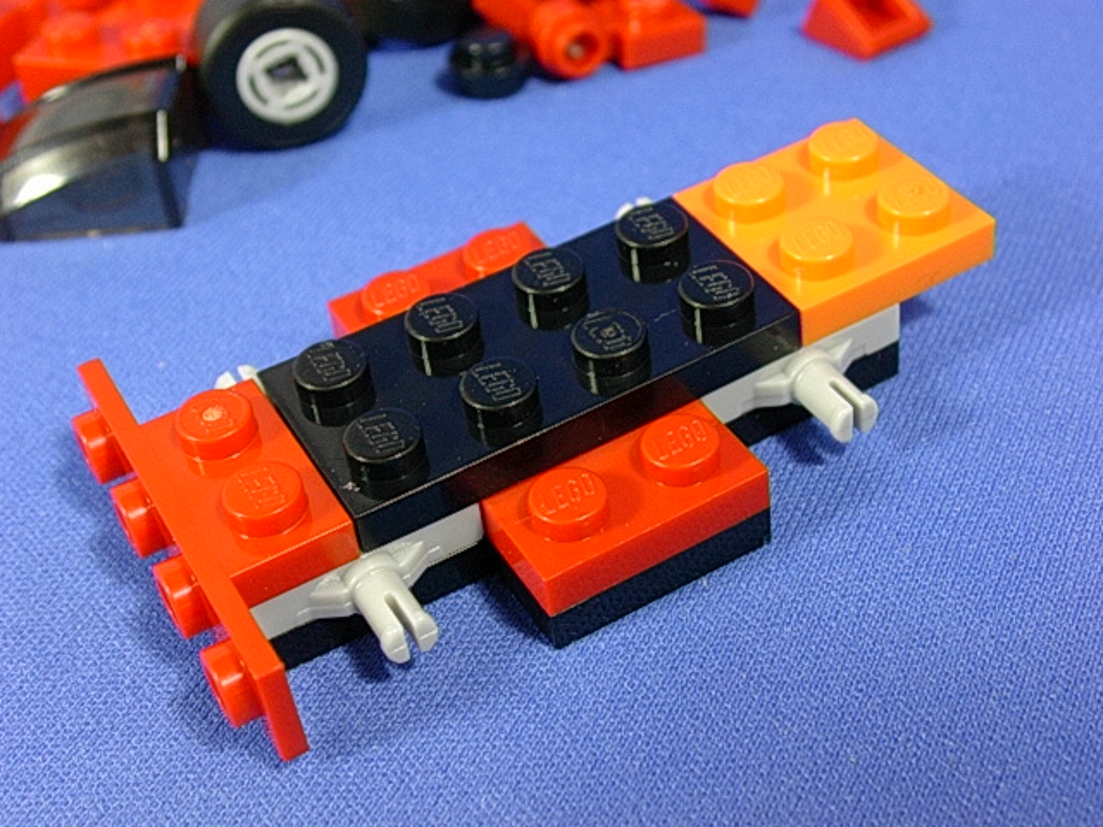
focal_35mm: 60
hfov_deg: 32.2
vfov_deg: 24.4
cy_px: 414
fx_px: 1912
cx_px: 552
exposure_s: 1/5.1
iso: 70
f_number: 3.4
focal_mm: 9
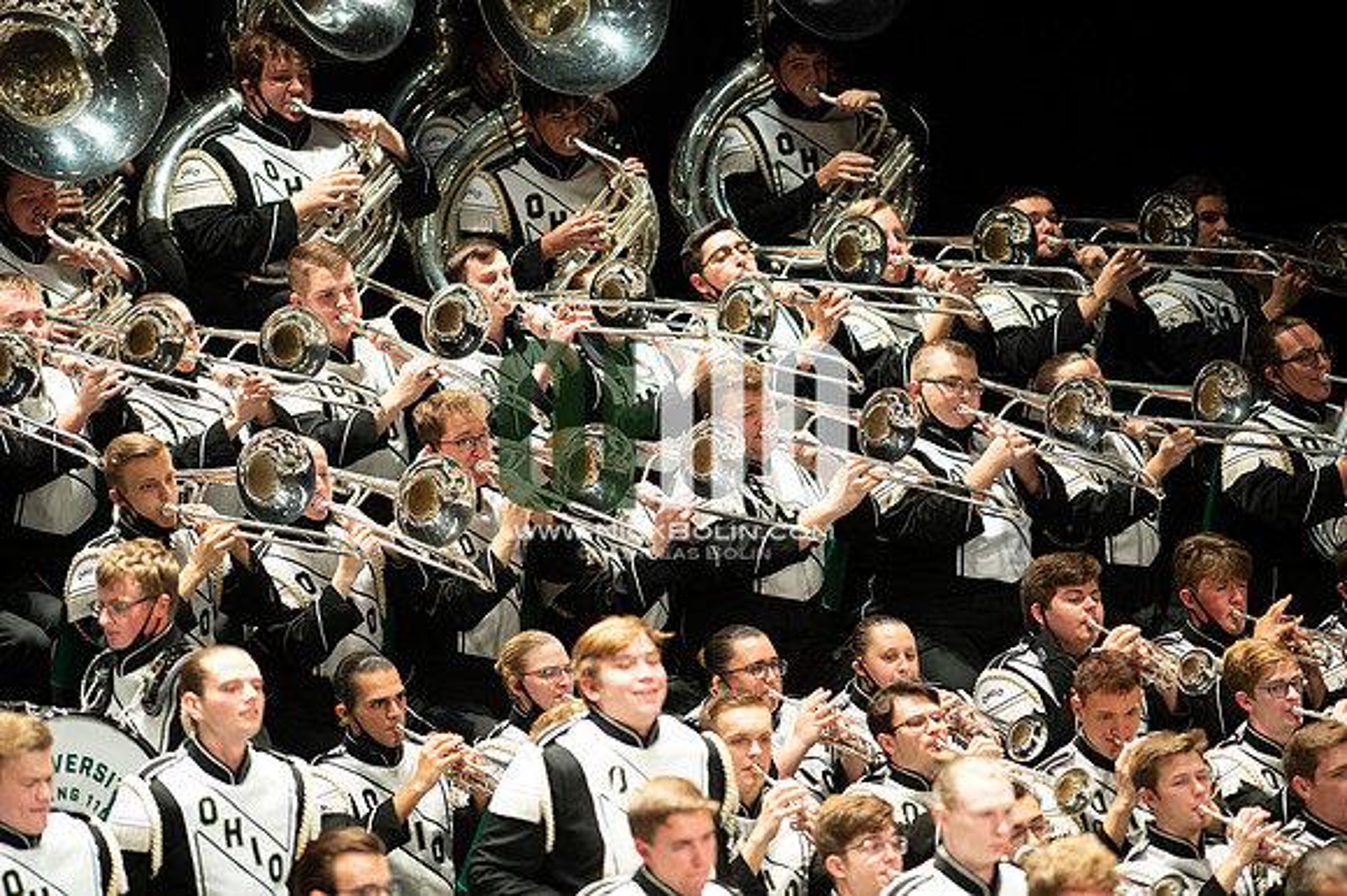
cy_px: 448
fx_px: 11218
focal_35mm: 300
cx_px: 674
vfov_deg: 4.6
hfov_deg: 6.9
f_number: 2.8
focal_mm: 300
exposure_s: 1/500
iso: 3200
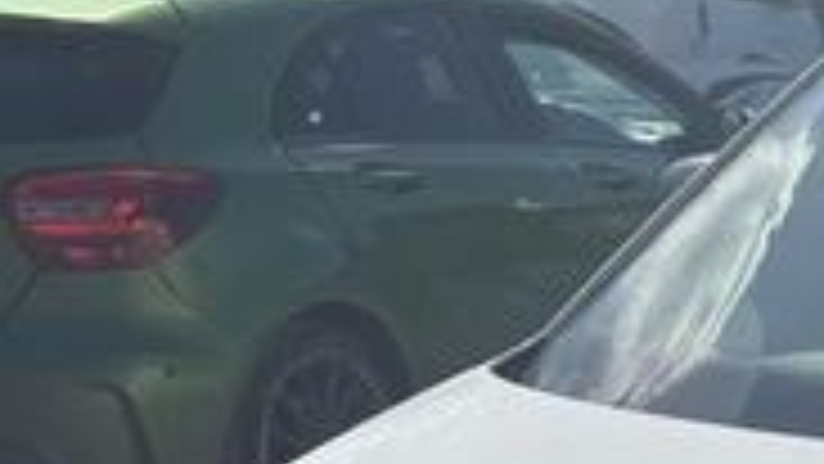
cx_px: 1297
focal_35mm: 139
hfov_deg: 14.3
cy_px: 739
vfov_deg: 8.5
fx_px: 3037
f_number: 1.6
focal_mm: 5.96
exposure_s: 1/4608
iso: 50
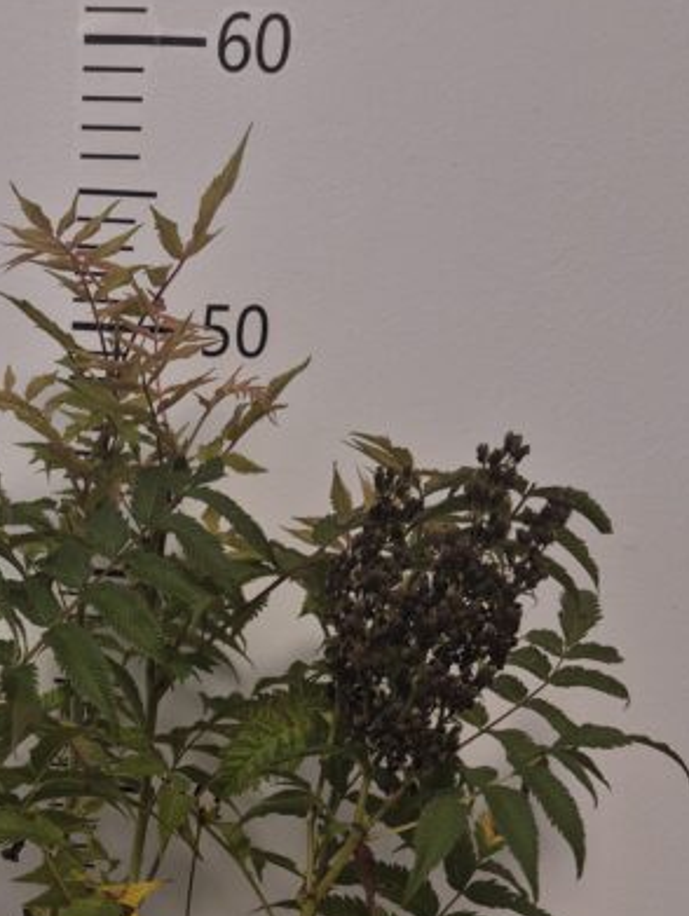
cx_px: 54
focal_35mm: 47
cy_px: 871
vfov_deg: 37.0
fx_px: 1245
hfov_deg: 29.5
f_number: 1.8
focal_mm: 5.4
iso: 100
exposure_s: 1/100
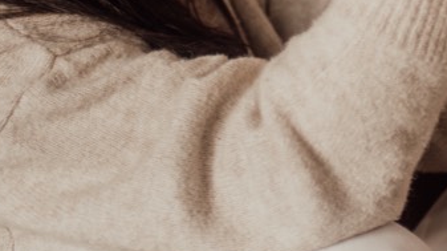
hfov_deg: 12.4
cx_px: 317
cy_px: -50
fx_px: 2061
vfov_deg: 6.9
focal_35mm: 174
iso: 800
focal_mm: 35
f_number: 1.8
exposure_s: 1/250
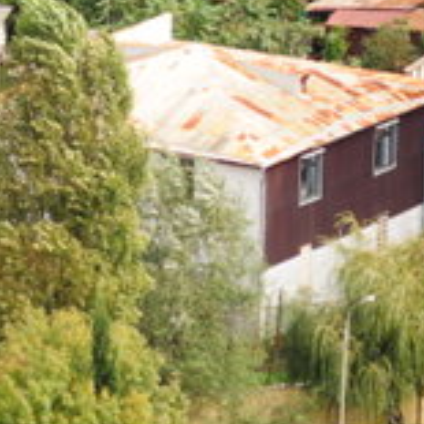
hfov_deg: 3.5
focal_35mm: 494
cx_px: -82
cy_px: 123
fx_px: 6846
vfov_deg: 3.5
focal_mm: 150
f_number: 4.5
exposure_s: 1/1250
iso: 320
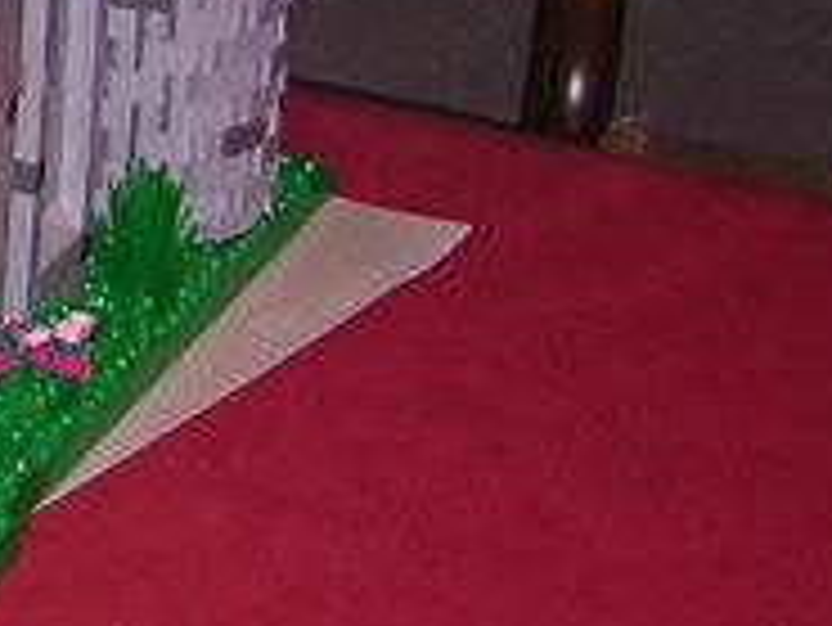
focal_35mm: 210
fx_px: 5051
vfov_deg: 6.8
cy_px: -712
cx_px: -1331
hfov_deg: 8.4
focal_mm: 5.8
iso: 100
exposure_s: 1/60.1
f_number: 2.8
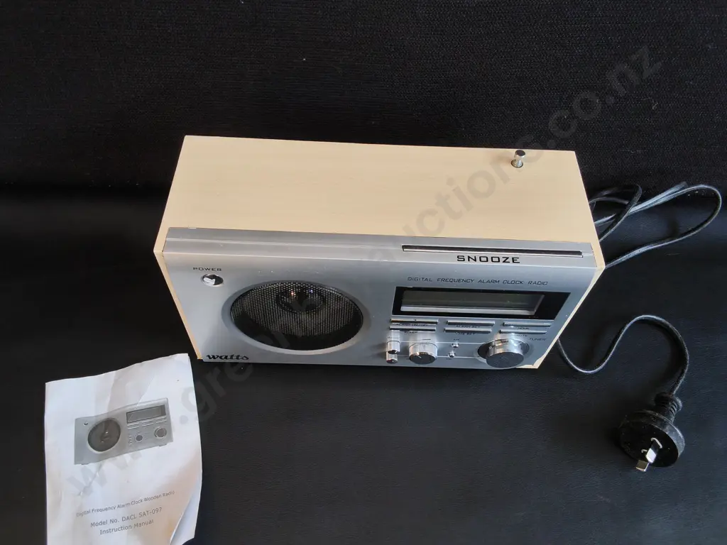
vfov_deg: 51.4
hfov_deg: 65.3
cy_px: 272
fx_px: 567
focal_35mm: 27
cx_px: 364
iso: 50
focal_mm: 2.87
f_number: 2
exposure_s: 1/120
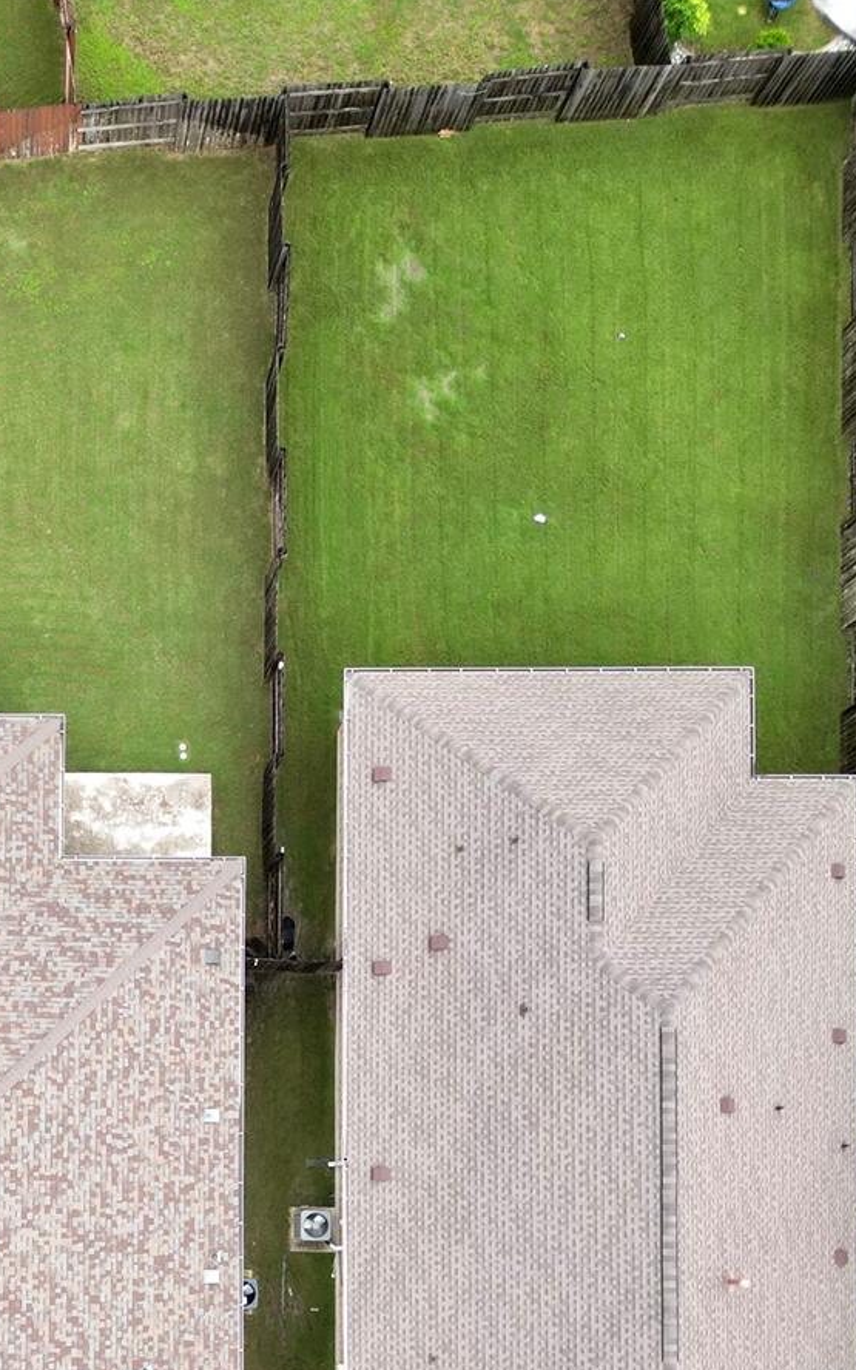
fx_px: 1642
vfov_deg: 42.3
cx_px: 6
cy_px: 1180
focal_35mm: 44
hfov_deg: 27.6
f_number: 1.7
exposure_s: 1/160
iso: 110
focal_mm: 6.72
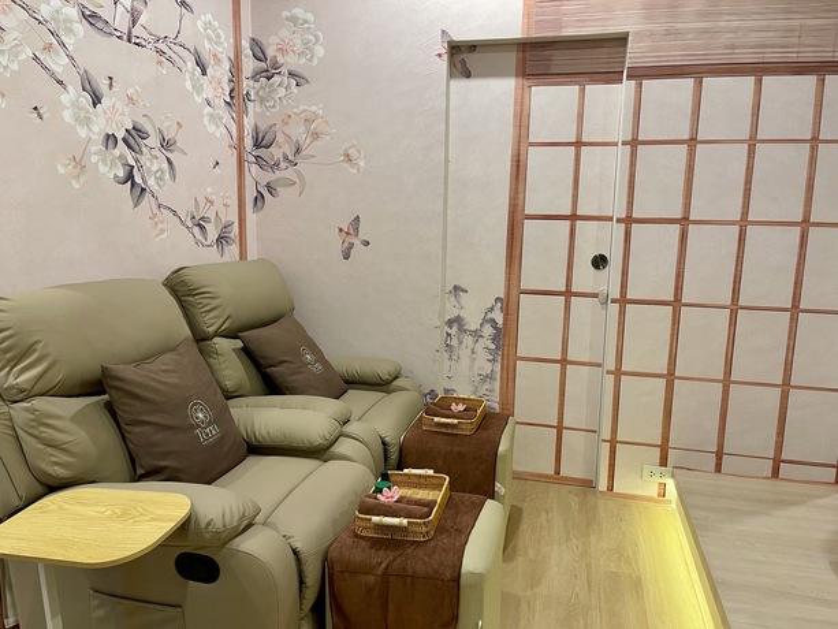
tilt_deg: -9.5
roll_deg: -1.9
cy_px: 314
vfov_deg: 54.9
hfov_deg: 69.4
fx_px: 605
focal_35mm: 25
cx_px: 419
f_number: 1.6
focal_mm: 5.1
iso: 160
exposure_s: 1/50
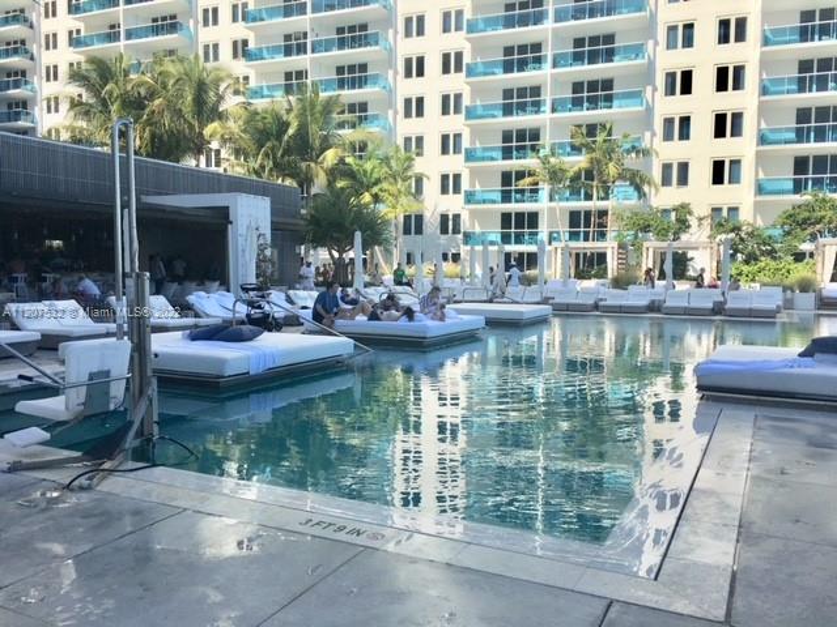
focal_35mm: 29
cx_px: 418
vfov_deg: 48.2
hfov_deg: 61.7
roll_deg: -1.5
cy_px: 314
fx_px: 701
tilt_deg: -3.1
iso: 25
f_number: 2.2
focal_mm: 4.15
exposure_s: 1/2404
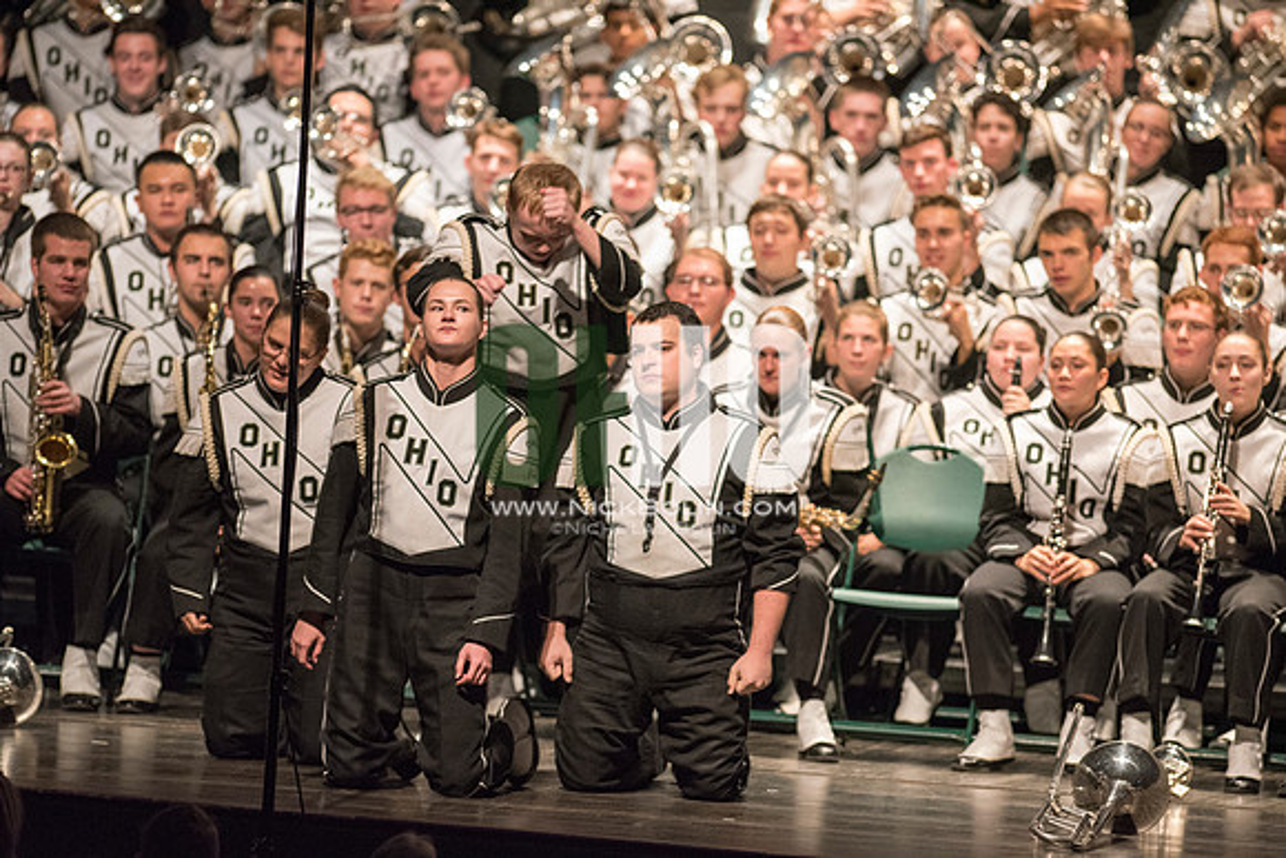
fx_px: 10719
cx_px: 643
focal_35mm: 300
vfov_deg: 4.6
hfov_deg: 6.9
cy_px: 429
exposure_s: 1/500
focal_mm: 300
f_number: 2.8
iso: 4000
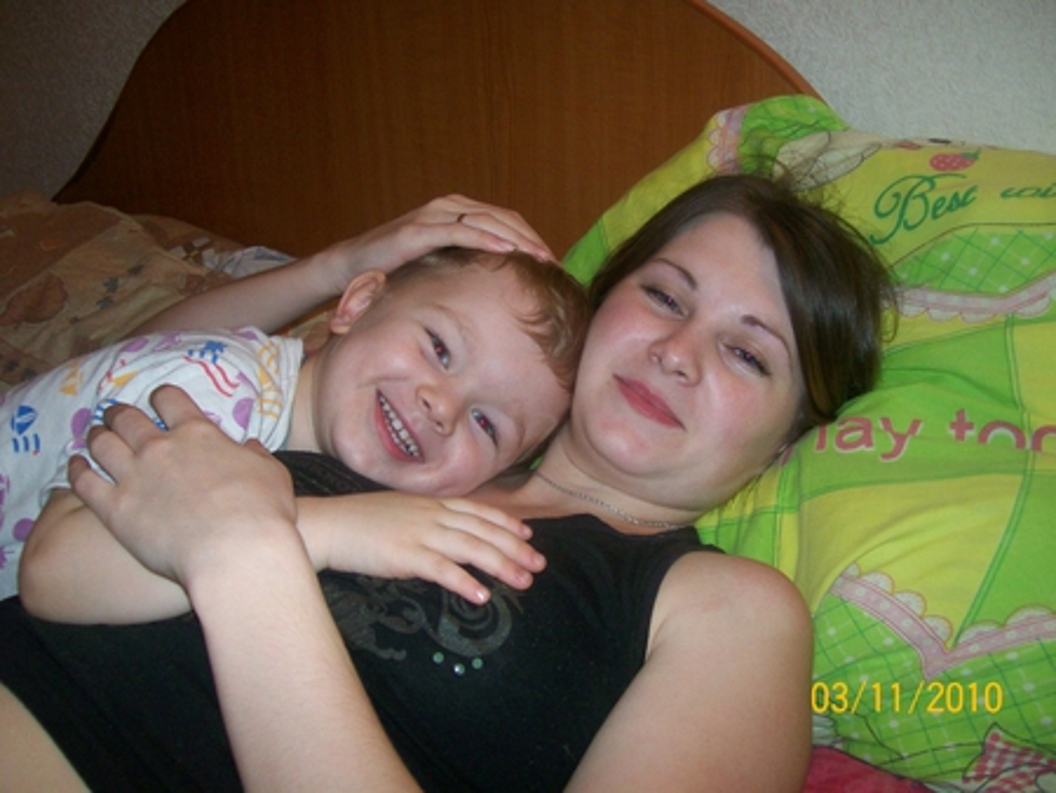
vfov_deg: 39.7
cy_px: 396
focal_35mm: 36
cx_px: 528
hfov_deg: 51.3
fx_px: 1099
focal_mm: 6
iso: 140
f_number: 2.7
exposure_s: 1/64
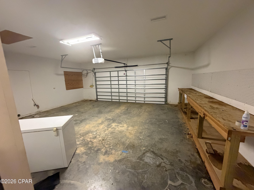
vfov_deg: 85.7
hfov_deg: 102.1
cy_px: 95
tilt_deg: -9.5
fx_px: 103
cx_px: 127
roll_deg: +1.5
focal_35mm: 14
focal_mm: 2.22
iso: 800
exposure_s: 1/60
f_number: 2.2
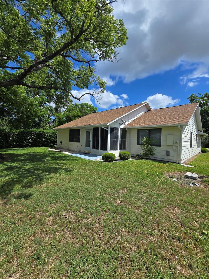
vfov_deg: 106.2
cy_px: 140
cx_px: 104
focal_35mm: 13
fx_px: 105
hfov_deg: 89.9
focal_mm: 2.2
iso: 50
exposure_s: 1/2671
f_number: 2.2
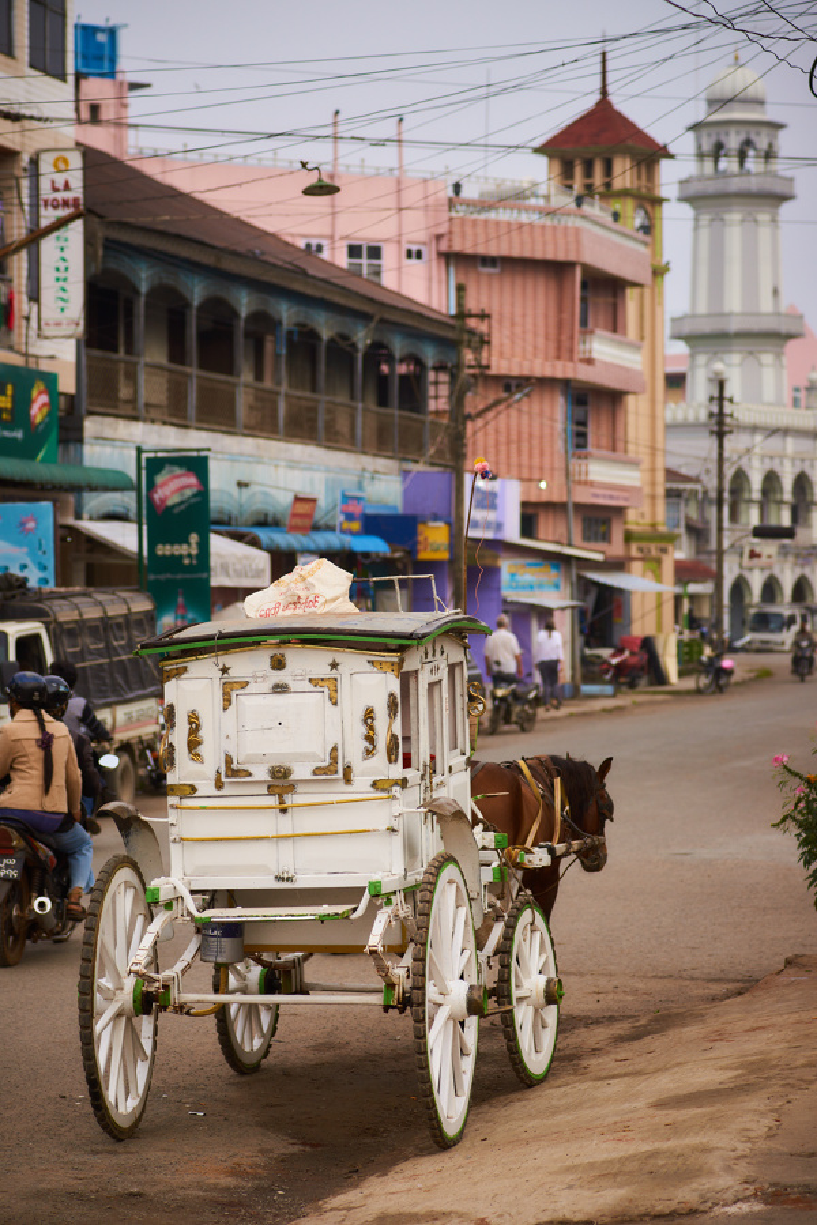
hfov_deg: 13.7
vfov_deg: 20.4
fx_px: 3404
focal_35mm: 100
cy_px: 612
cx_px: 408
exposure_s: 1/1000
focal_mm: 100
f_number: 4
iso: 200
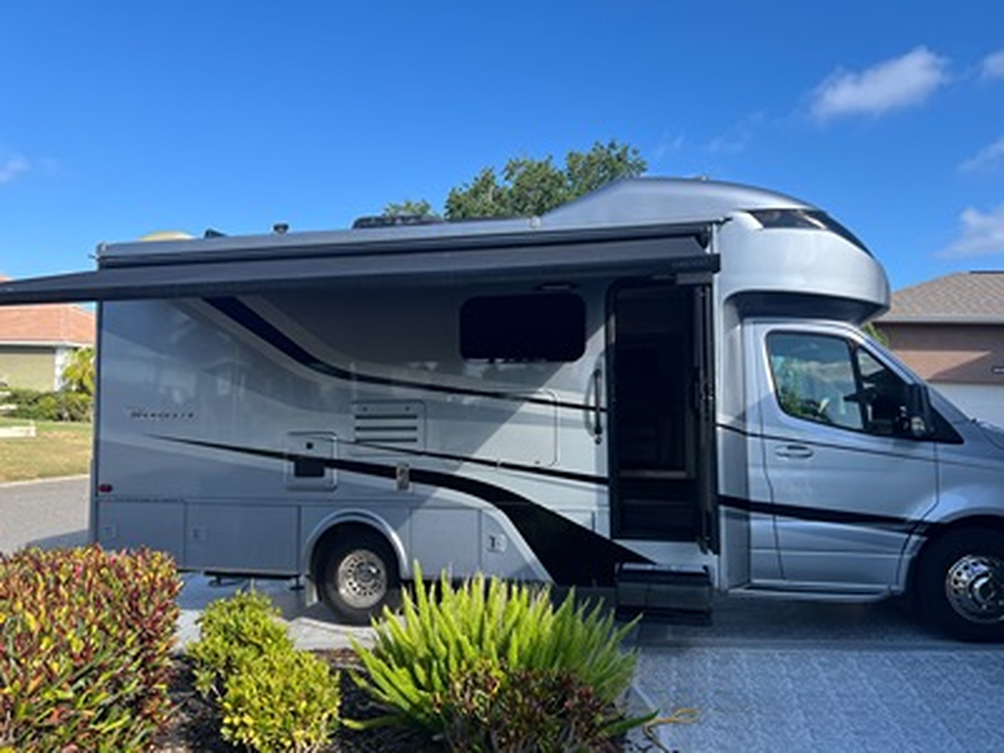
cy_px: 376
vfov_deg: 53.1
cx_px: 502
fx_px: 754
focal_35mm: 26
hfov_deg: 67.3
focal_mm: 5.7
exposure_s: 1/1934
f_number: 1.5
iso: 50
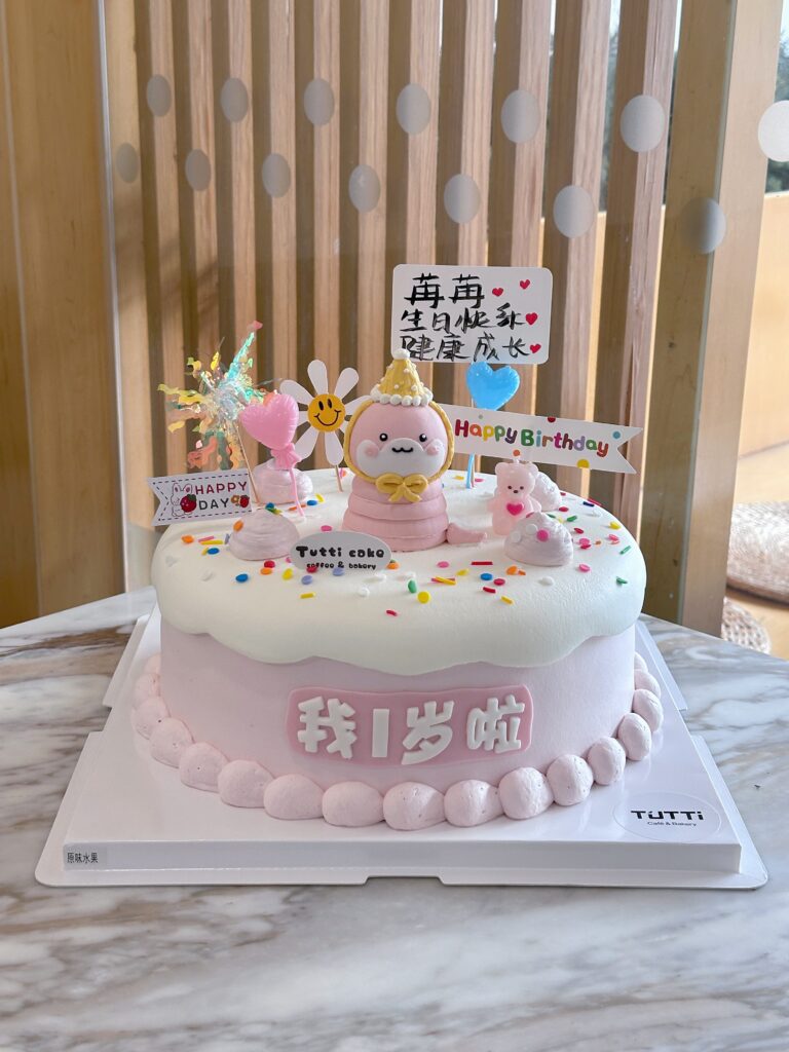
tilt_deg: -17.5
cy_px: 526
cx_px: 394
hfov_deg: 30.3
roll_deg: -1.5
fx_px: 1459
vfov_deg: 39.7
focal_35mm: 48
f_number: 1.78
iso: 64
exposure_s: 1/50
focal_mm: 6.86
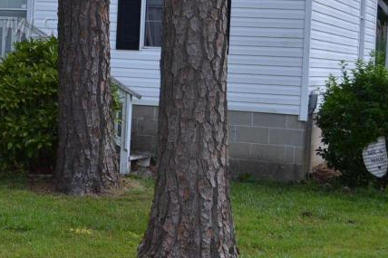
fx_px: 1217
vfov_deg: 12.0
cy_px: 27
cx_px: -50
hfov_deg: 17.4
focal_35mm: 113
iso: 250
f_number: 4
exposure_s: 1/125
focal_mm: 28
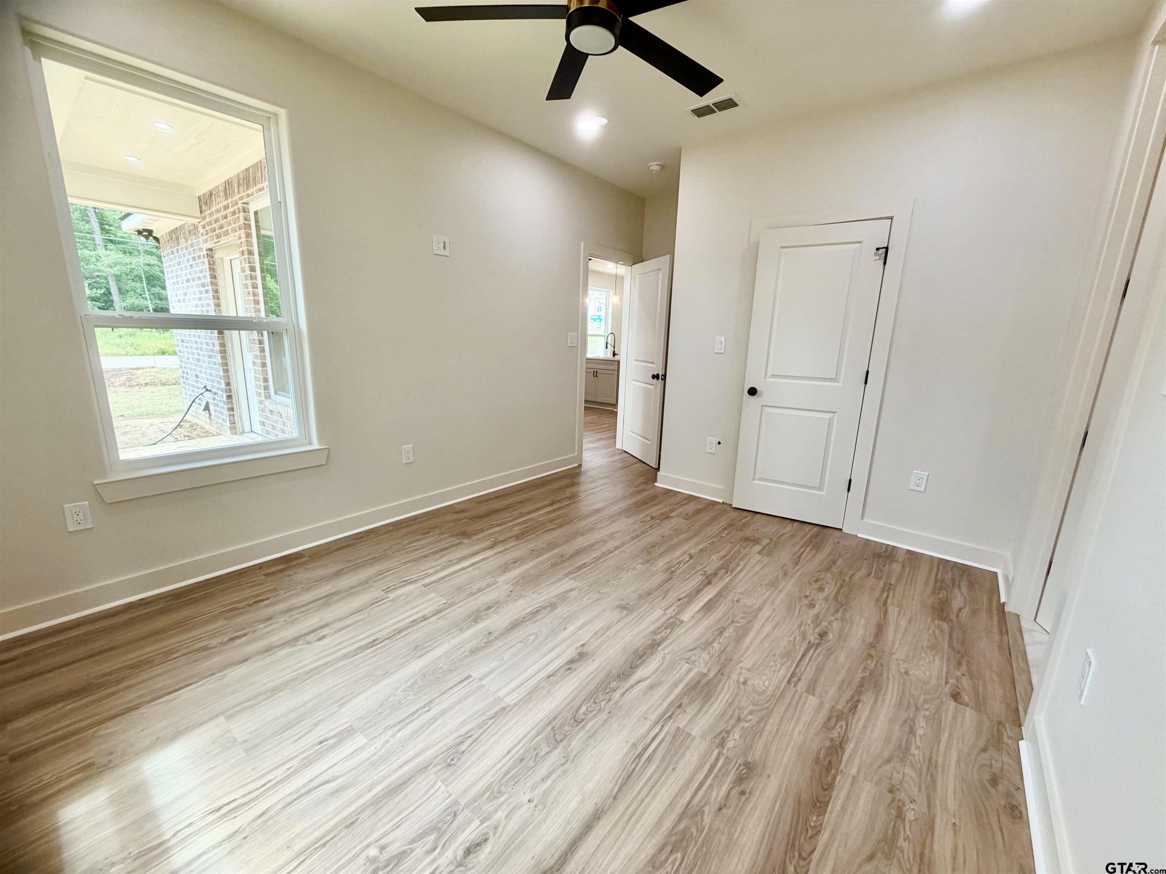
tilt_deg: -12.3
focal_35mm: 14
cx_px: 583
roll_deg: -1.6
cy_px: 437
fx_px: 472
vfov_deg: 85.7
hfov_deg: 102.1
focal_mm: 2.22
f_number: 2.2
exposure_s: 1/120
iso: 125
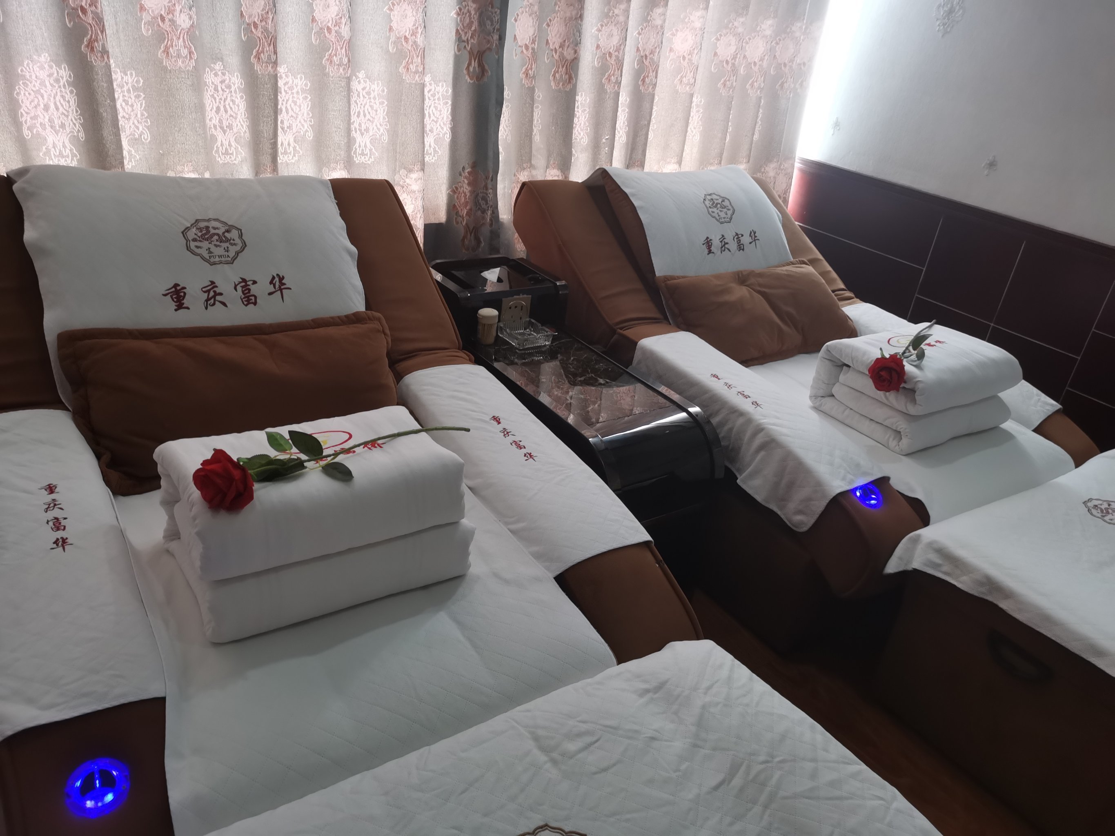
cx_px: 558
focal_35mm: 27
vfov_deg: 51.4
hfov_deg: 65.3
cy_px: 418
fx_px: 870
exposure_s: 1/33.3
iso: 500
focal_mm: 5.58
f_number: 1.8
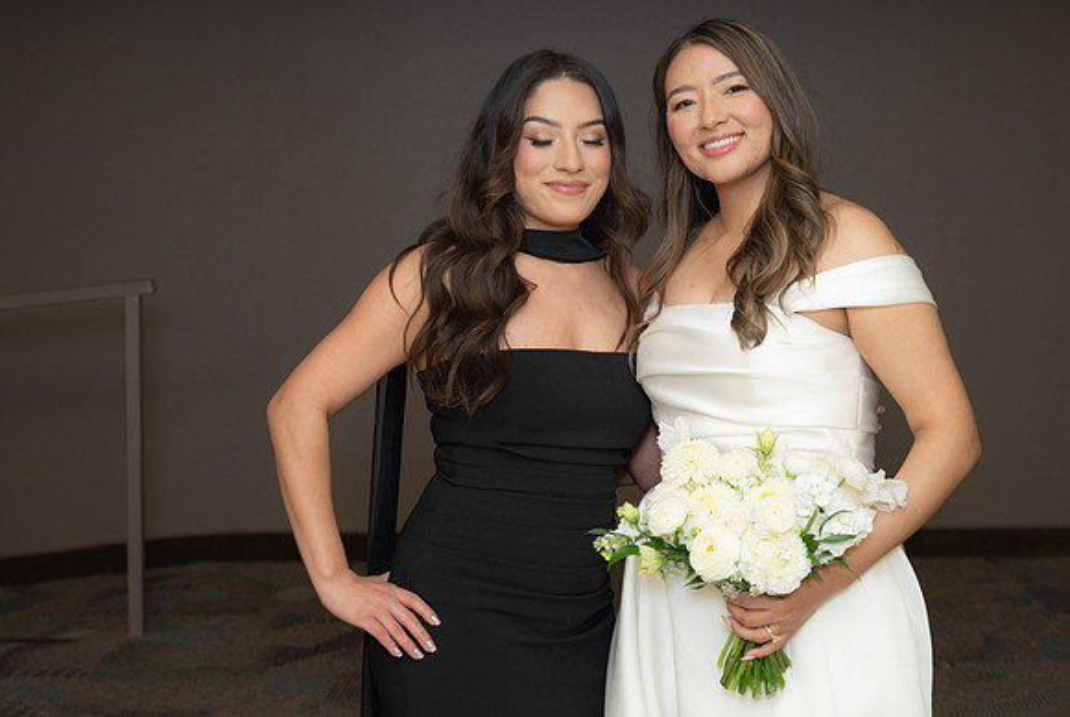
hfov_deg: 35.4
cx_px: 588
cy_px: 299
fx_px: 1675
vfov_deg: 24.2
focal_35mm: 56
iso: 250
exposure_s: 1/50
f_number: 4
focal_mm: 48
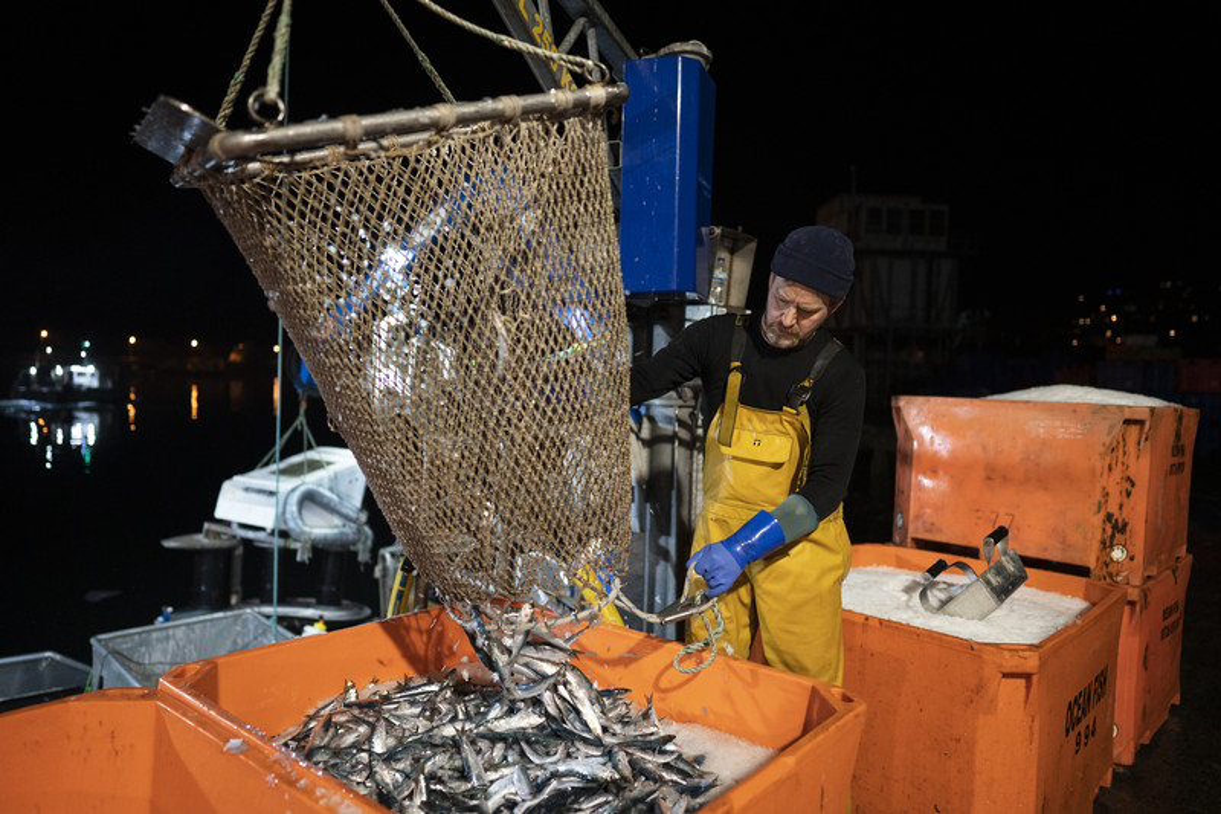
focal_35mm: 24
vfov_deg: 53.1
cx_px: 610
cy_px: 407
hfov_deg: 73.8
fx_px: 814
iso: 2000
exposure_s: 1/500
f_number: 1.4
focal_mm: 24
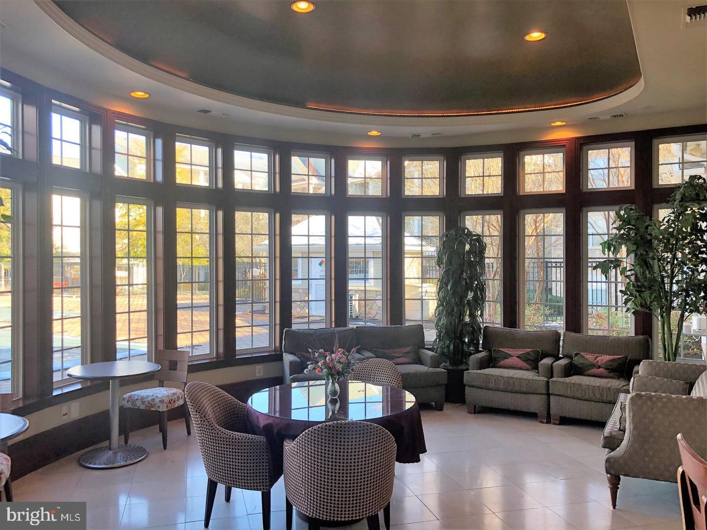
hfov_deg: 63.4
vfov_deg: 49.7
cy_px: 265
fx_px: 572
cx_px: 354
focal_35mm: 28
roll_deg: -1.3
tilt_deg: -1.7
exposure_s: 1/120
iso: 40
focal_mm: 3.99
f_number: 1.8
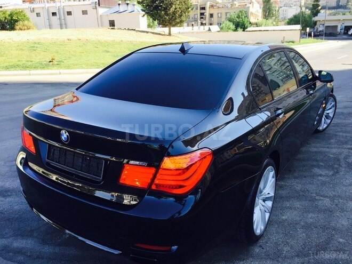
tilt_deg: -18.5
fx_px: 295
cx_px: 176
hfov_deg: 61.7
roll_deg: +1.2
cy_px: 132
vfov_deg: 48.2
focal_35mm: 29
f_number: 2.2
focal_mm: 4.15
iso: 32
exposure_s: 1/476
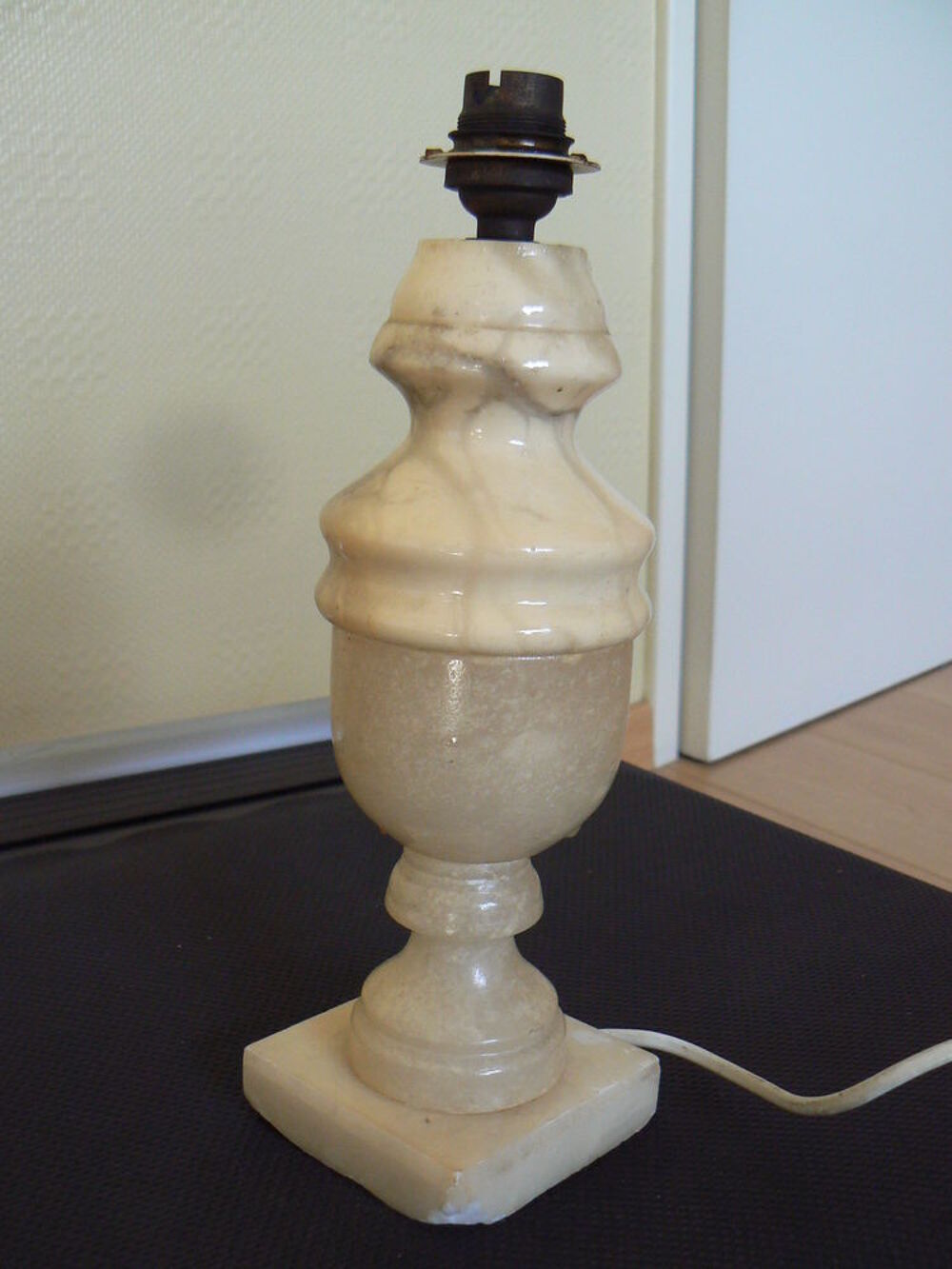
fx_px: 1320
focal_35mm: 36
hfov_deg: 39.7
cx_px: 476
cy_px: 634
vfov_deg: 51.4
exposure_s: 1/30
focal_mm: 6
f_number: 2.8
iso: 160
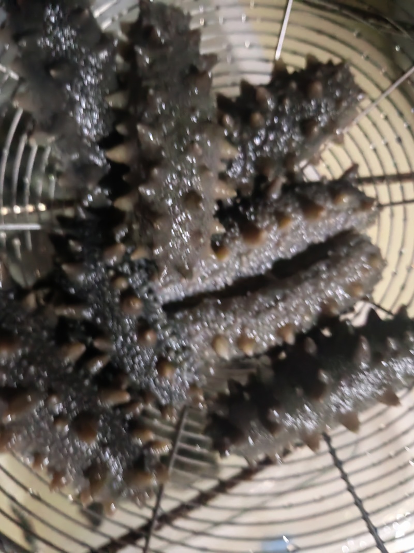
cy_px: 276
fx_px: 431
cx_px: 207
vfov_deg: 65.3
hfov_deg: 51.3
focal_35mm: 27
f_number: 1.9
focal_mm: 5.52
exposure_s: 1/33.3
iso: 2500
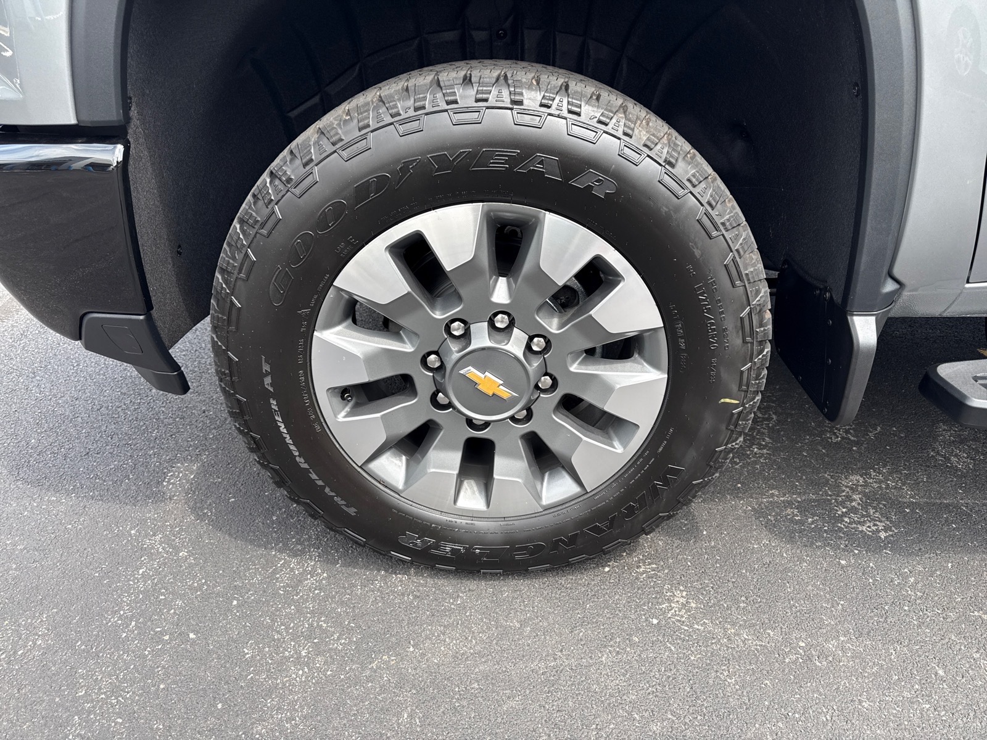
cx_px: 494
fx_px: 684
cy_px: 370
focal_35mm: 24
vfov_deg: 56.8
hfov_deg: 71.6
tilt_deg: -27.1
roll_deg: -0.8
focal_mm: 6.76
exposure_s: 1/551
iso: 80
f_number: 1.78
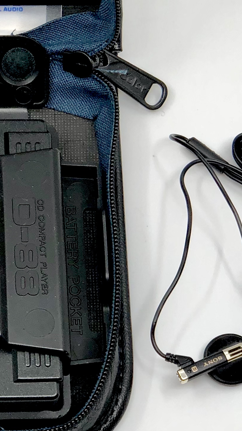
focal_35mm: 157
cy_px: 88
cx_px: -12
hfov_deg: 7.7
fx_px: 1792
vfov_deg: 13.6
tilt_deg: -60.8
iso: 16
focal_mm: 6
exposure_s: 1/129
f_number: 2.4
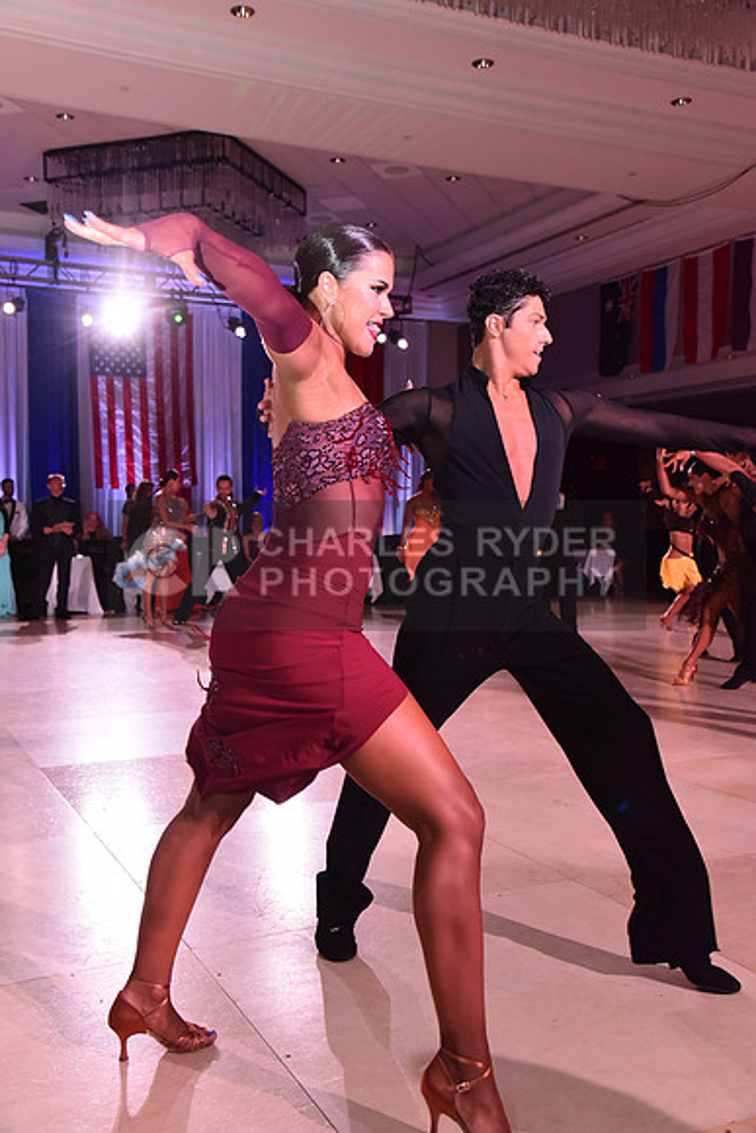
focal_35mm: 35
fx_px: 1102
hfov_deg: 37.9
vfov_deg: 54.4
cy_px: 566
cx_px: 378
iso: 2500
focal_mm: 35
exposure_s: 1/320
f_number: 6.3
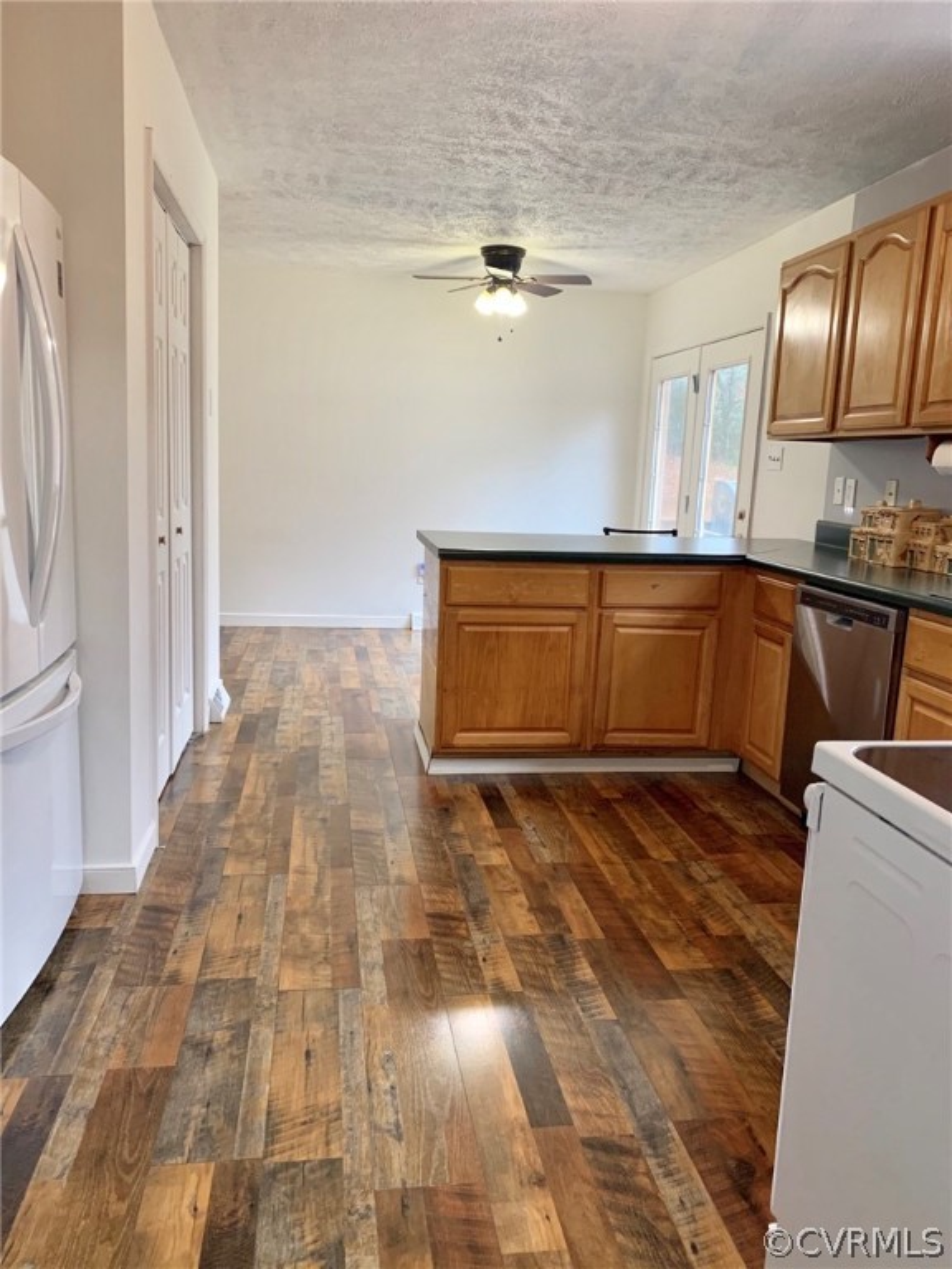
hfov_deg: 53.1
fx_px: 953
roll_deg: -3.8
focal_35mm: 26
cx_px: 476
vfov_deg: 67.3
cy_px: 634
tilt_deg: -8.2
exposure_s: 1/60
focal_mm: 4.25
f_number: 1.8
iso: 160
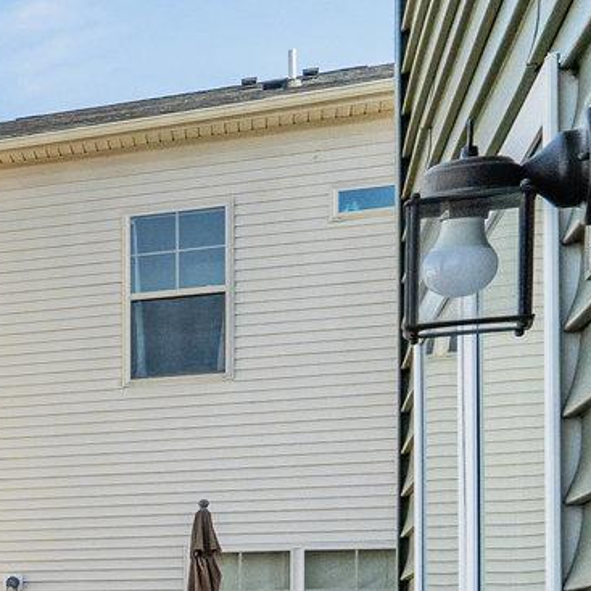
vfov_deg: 18.5
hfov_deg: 12.7
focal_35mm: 90
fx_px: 1738
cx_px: -976
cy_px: 658
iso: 1250
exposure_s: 1/1000
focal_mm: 19
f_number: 8
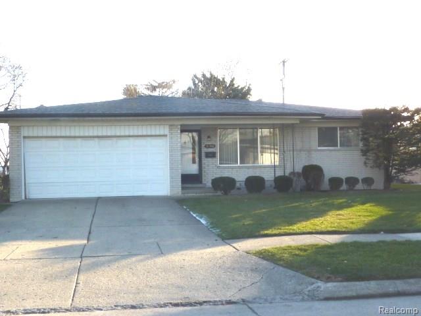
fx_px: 584
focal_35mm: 48
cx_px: 210
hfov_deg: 39.7
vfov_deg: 30.3
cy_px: 158
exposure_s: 1/250
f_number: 4
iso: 80
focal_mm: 4.4
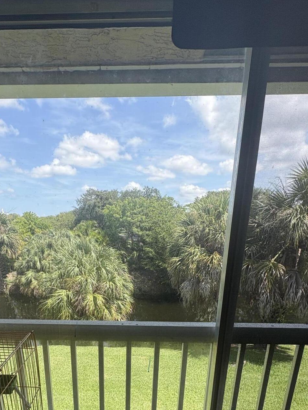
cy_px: 300
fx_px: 261
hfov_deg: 60.4
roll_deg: -0.2
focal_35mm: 22
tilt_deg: -16.8
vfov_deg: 71.9
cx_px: 119
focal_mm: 2.22
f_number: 2.2
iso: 50
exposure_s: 1/1048
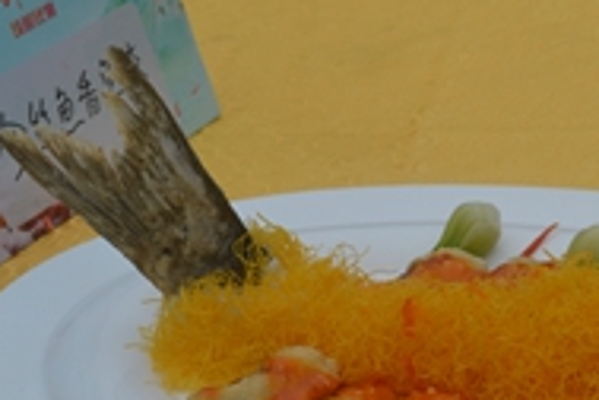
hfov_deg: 15.9
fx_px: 2113
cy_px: 354
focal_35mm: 127
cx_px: 580
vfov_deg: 10.7
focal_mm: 32
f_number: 7.1
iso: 100
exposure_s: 1/200
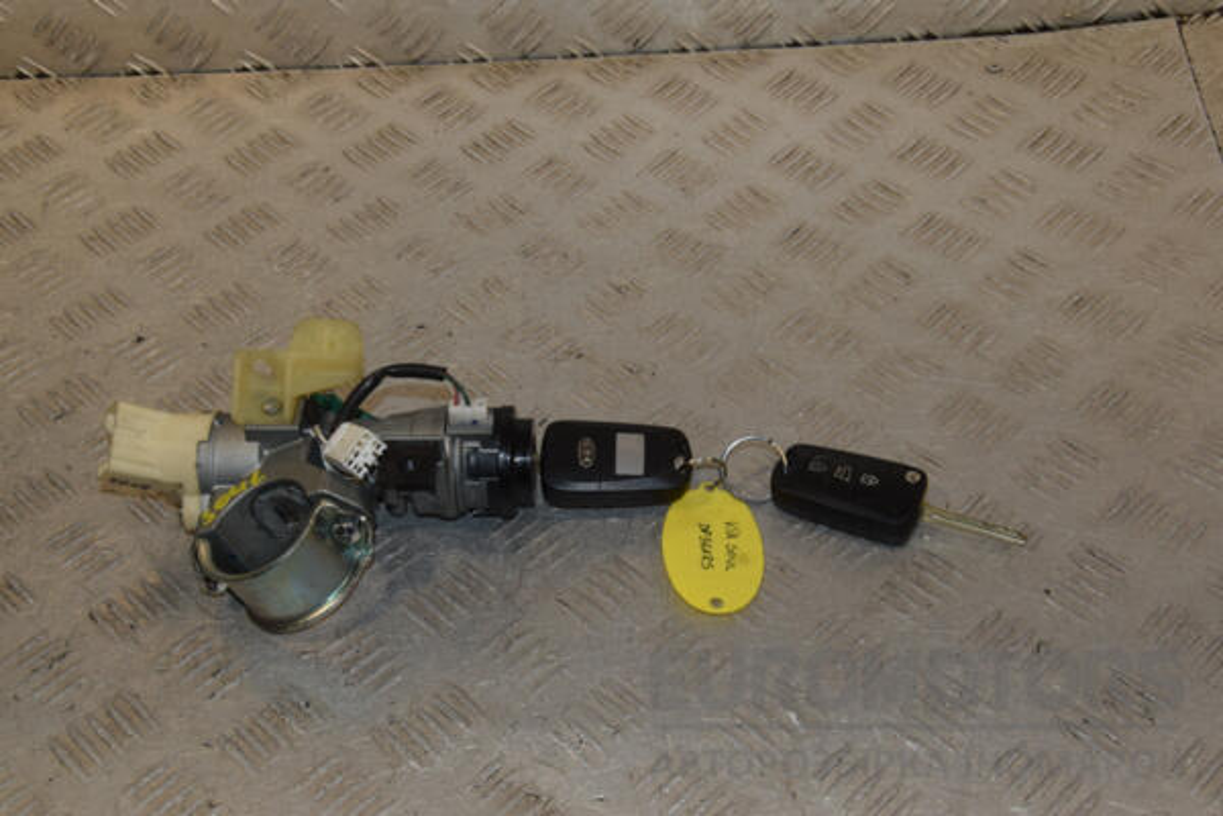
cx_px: 612
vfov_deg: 25.8
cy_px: 408
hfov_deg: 37.9
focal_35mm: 52
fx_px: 1783
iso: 800
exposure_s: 1/200
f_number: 10
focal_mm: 35
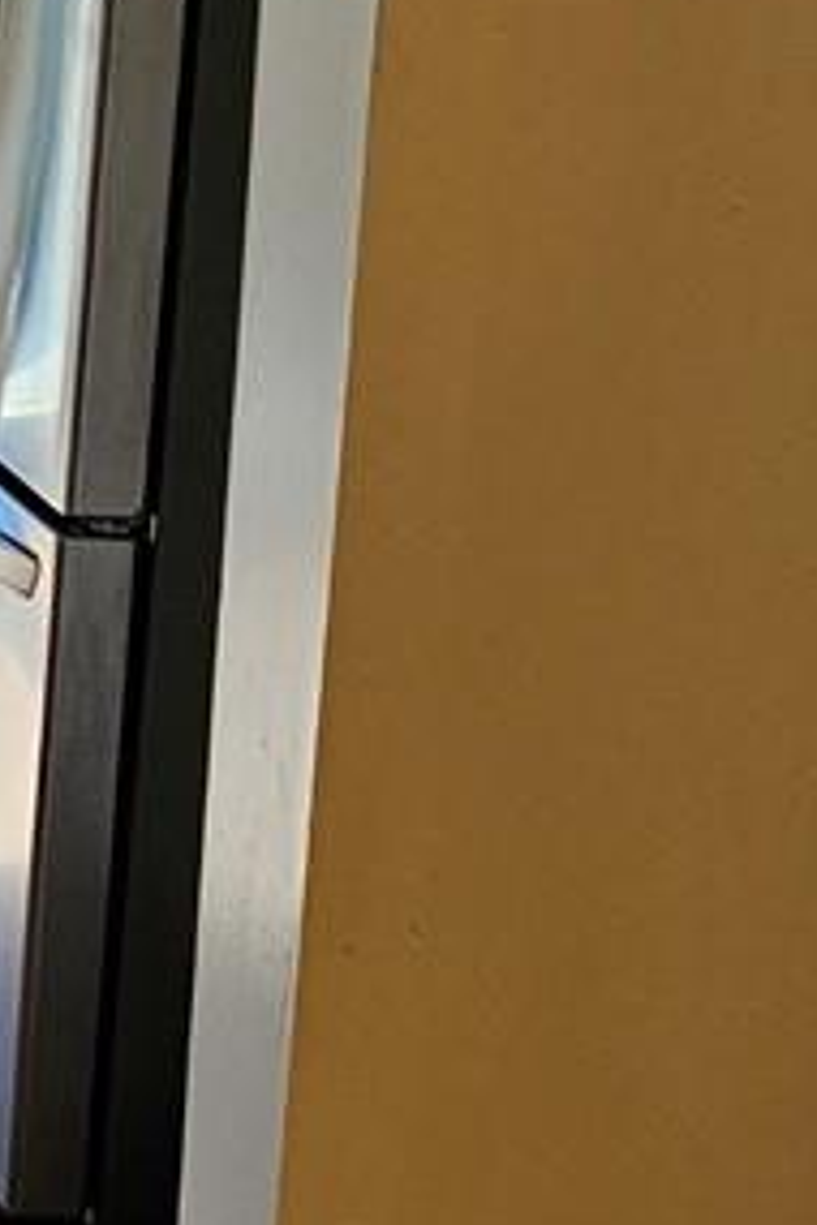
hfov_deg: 16.1
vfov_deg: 25.8
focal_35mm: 76
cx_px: -490
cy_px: 107
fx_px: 2587
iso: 50
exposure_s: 1/137
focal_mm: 2.2
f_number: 2.2
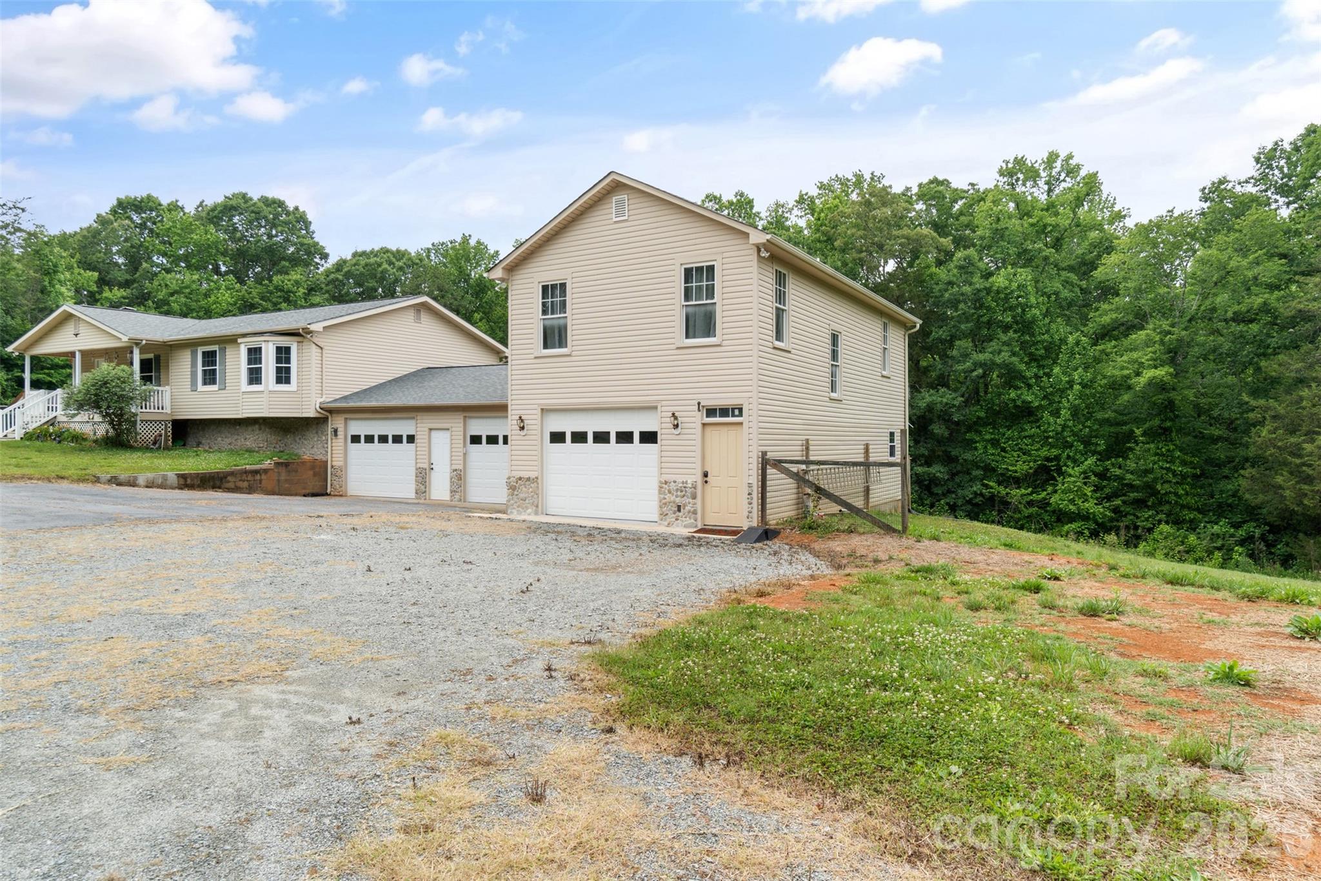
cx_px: 660
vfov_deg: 56.1
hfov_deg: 77.3
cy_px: 440
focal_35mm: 22
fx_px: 825
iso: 100
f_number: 7.1
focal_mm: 15
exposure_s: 1/80
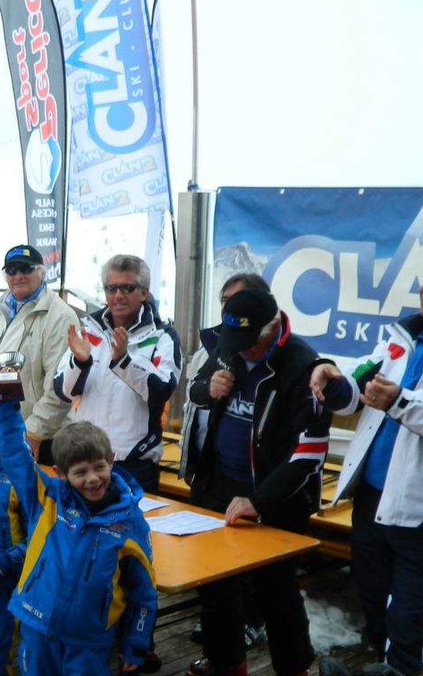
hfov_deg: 21.5
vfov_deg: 36.1
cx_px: -82
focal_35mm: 56
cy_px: 428
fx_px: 1033
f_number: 3.1
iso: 80
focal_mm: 4.5
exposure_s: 1/800
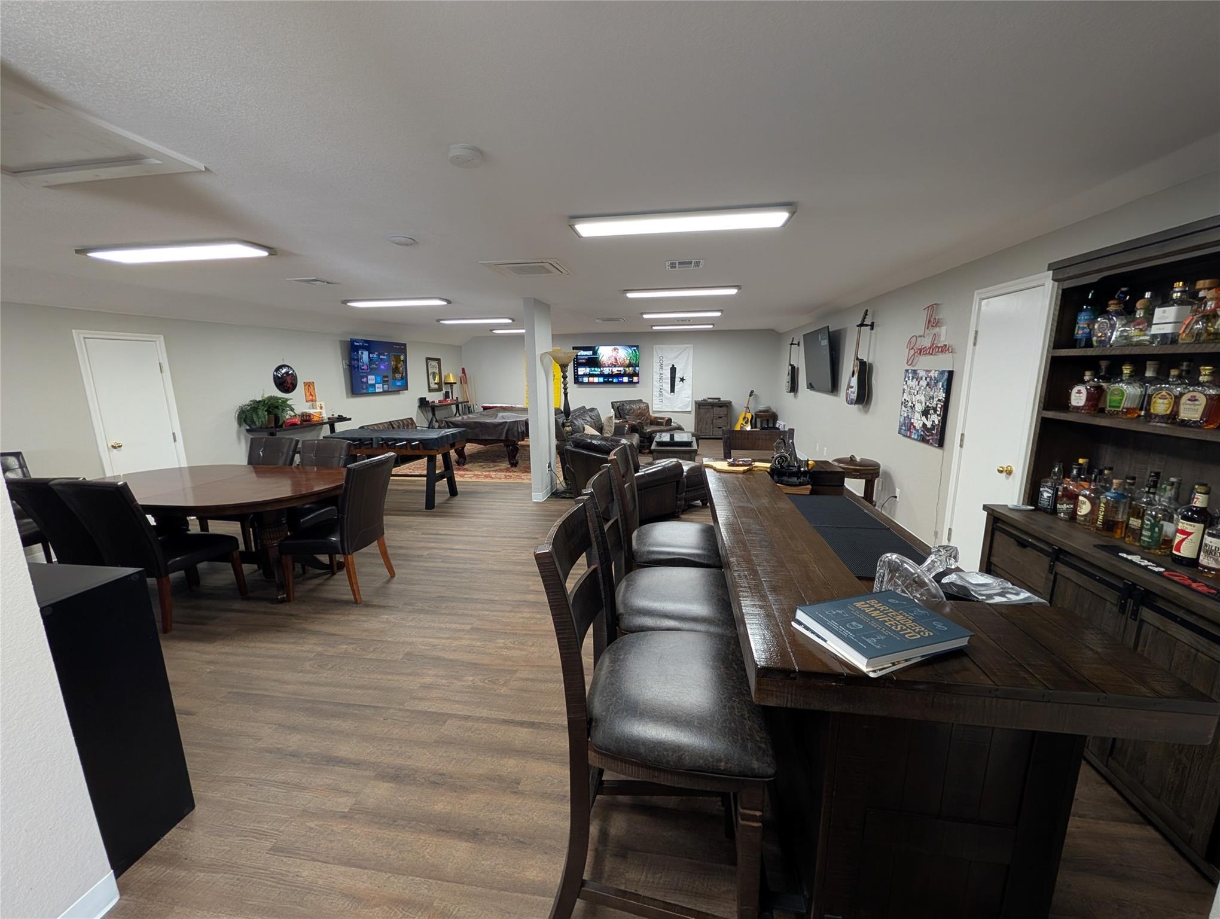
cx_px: 610
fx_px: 424
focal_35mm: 12
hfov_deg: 110.5
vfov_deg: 94.6
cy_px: 460
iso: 150
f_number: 1.7
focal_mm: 2.02
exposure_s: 1/60
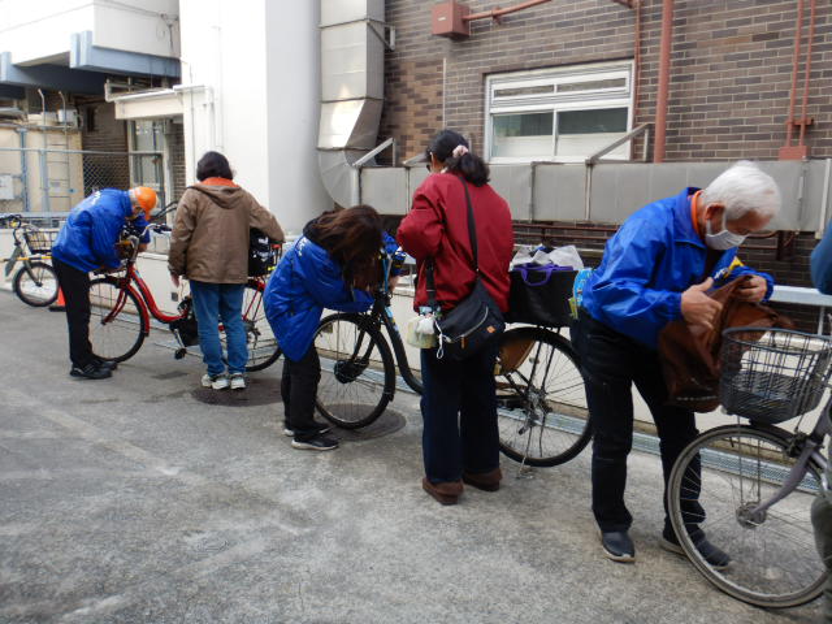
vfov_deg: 45.4
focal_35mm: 31
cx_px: 416
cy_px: 312
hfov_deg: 58.4
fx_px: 745
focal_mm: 5.6
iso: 125
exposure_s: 1/100
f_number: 4.2
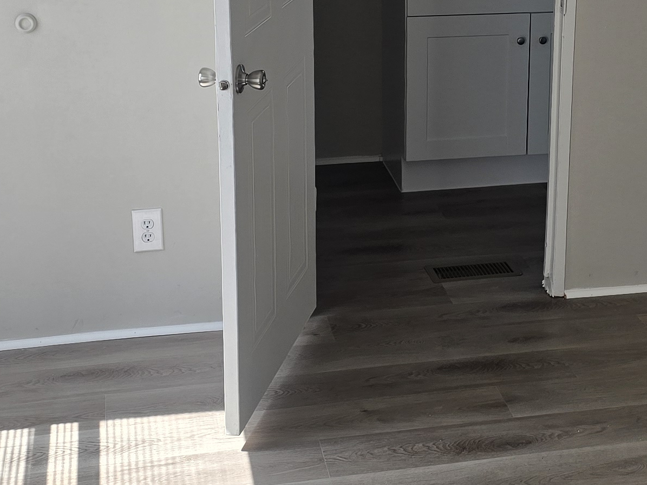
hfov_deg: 25.1
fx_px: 1439
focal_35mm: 77
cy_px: 123
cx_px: 478
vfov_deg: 19.0
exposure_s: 1/180
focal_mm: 6.3
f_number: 1.7
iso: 32
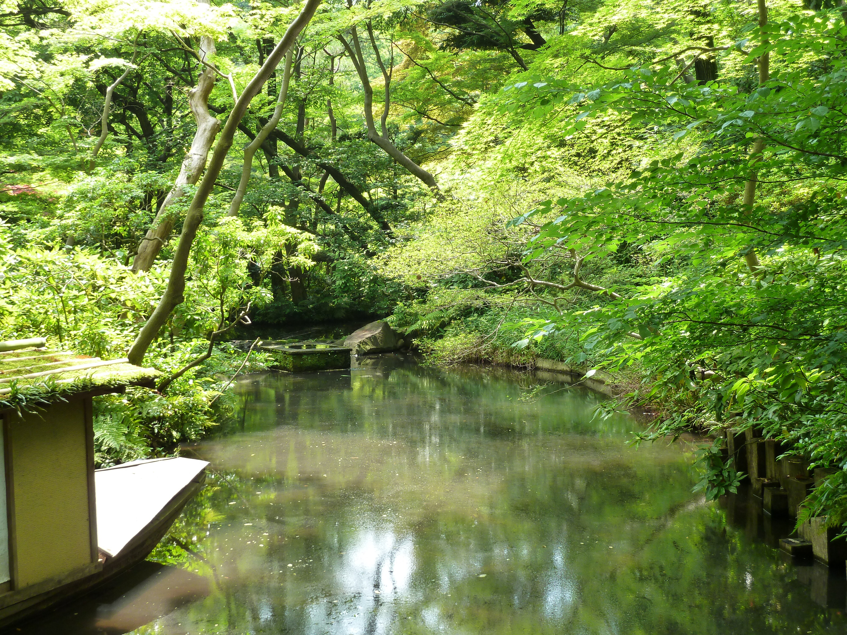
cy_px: 318
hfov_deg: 36.8
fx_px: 1272
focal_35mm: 52
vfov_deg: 28.0
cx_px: 424
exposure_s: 1/60
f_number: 3.8
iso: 125
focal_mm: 8.5
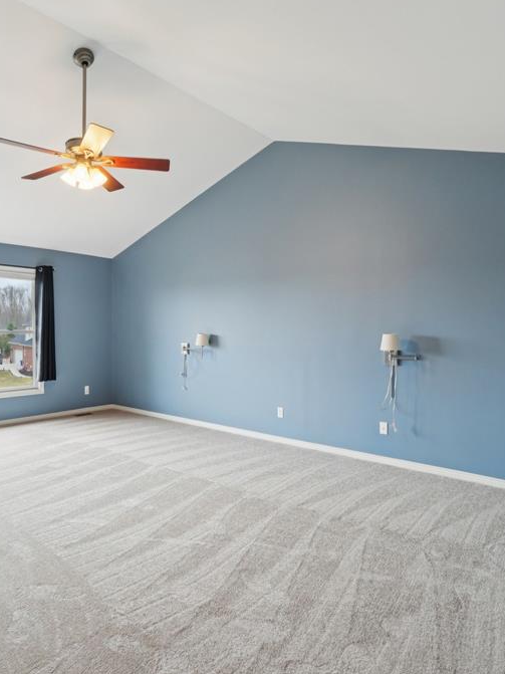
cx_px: 183
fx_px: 428
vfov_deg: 76.4
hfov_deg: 60.1
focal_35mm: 22
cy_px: 334
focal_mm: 10
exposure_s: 1/15
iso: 400
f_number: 8
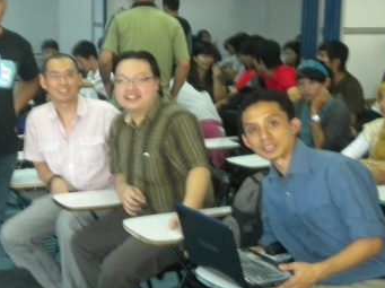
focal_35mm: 78
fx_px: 867
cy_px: 117
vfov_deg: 18.8
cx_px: 141
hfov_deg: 25.0
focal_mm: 9.3
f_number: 3.9
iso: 400
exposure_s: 1/30
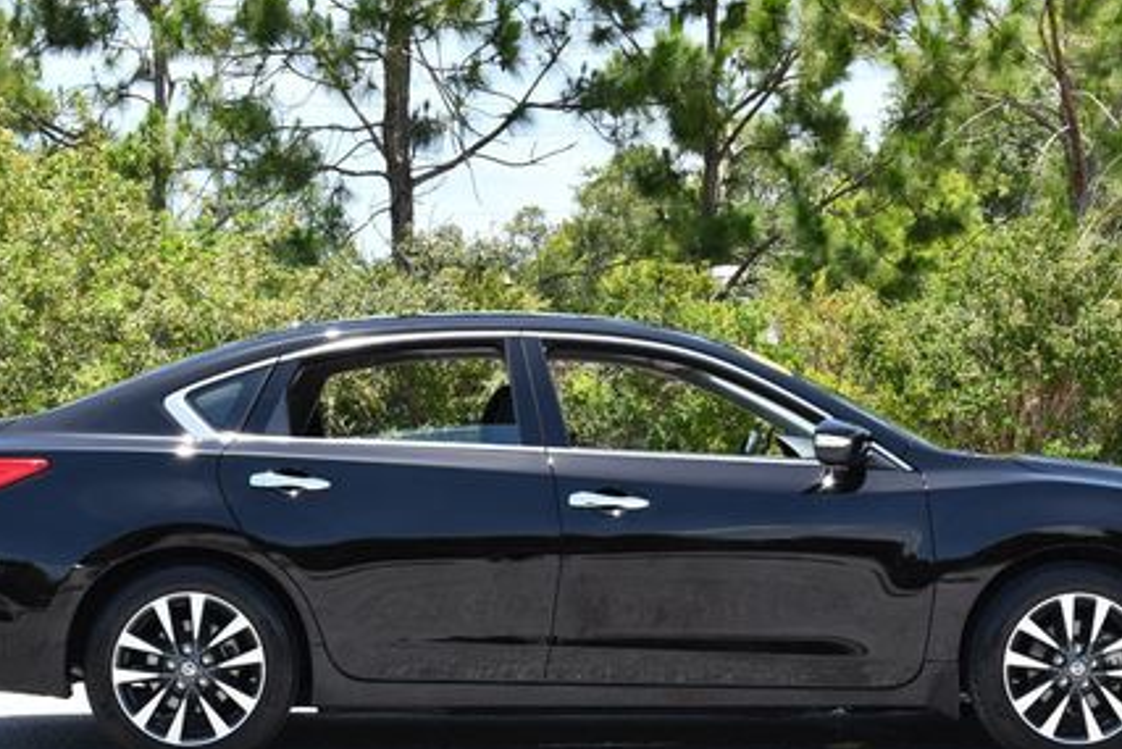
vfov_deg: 16.3
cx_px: 623
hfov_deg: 24.2
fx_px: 2619
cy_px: 357
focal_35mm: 84
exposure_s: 1/250
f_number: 7.1
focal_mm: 28
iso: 200
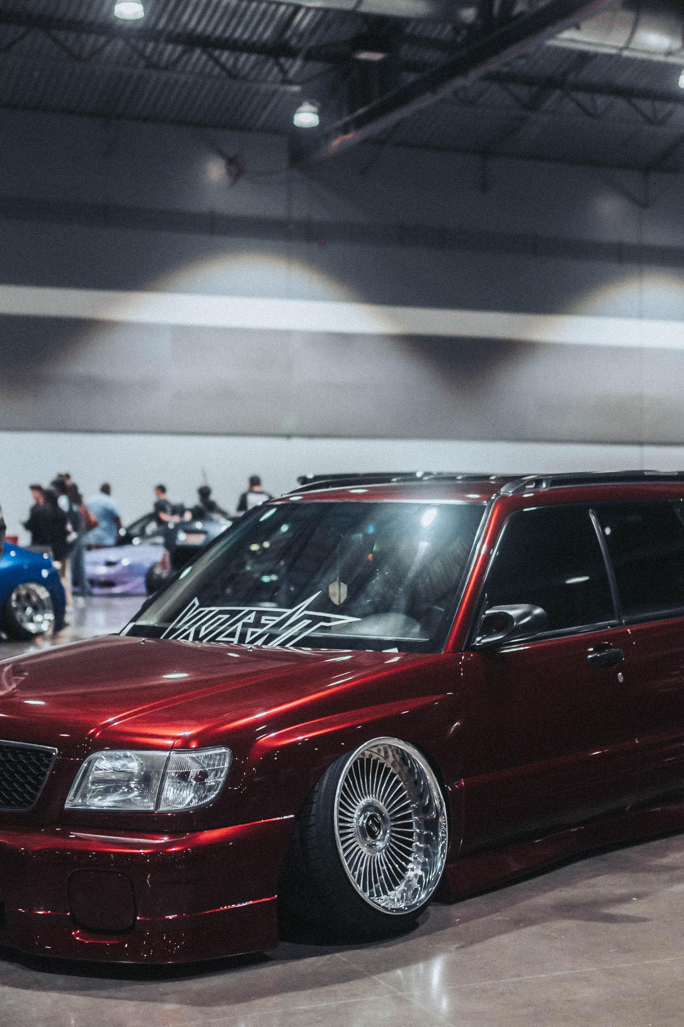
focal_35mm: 60
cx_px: 367
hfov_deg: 22.6
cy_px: 465
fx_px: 1710
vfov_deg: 33.4
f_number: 1.4
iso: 640
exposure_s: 1/160
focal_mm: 35
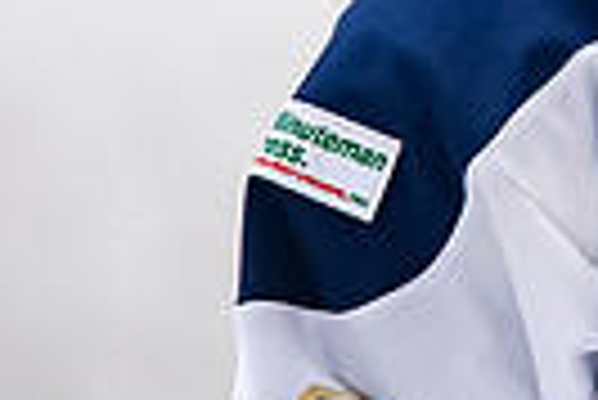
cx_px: 955
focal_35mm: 1521
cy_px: -215
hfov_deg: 1.4
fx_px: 25293
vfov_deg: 0.9
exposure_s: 1/800
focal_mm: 200
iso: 2000
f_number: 3.2
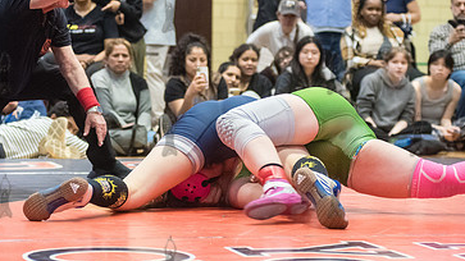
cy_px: 134
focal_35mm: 134
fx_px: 1652
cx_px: 169
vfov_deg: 9.0
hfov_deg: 16.0
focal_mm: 80
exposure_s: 1/400
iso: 8000
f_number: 3.5
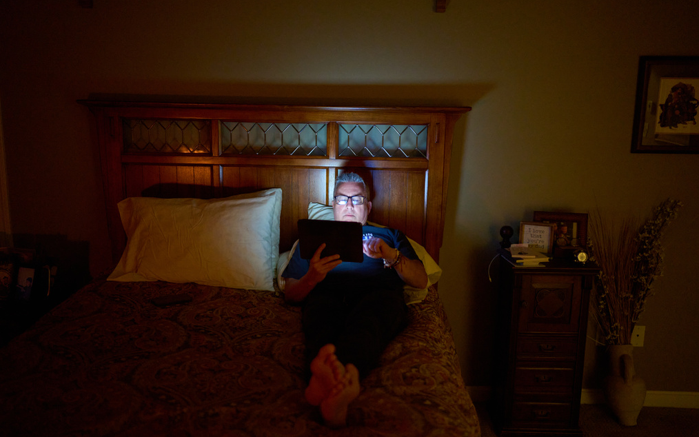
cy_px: 226
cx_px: 347
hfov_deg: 54.0
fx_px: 686
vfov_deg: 35.3
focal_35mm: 36
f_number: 1.4
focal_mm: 35
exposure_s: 1/60
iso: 6400
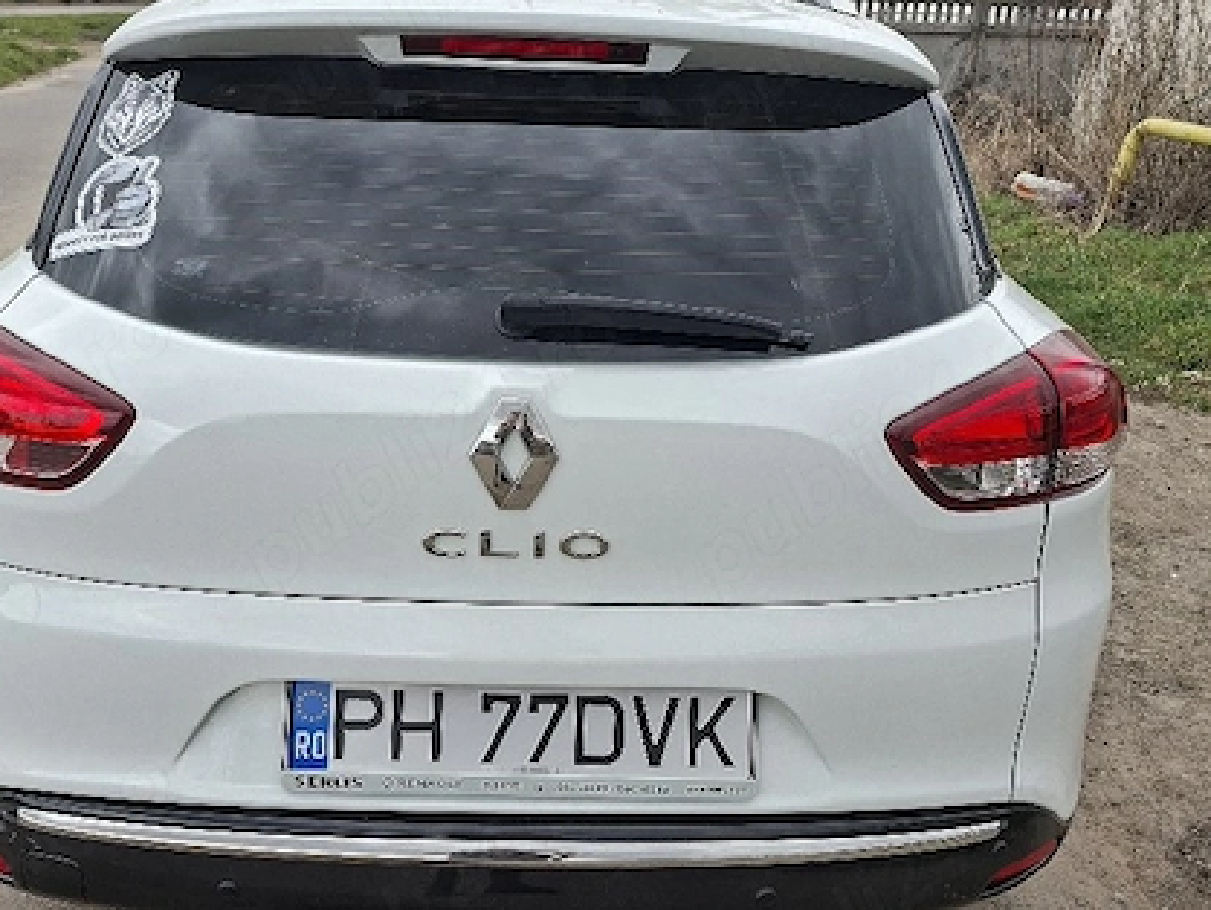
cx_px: 548
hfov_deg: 55.2
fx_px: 1155
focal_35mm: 33
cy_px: 461
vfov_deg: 43.0
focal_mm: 5.54
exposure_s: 1/370
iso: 50
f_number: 1.8
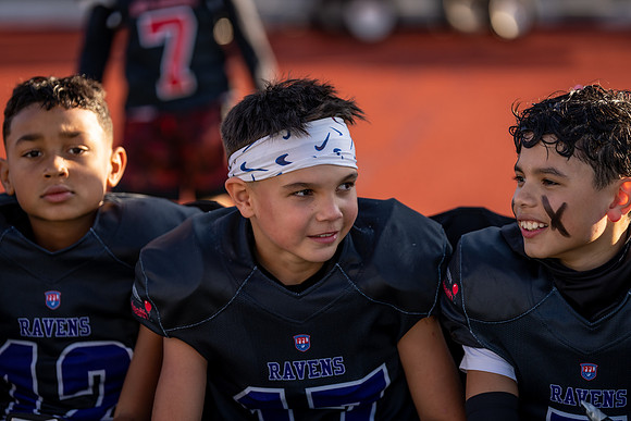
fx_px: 2700
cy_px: 210
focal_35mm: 154
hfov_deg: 13.3
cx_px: 316
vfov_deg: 8.9
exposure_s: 1/640
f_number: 2.8
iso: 100
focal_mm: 154
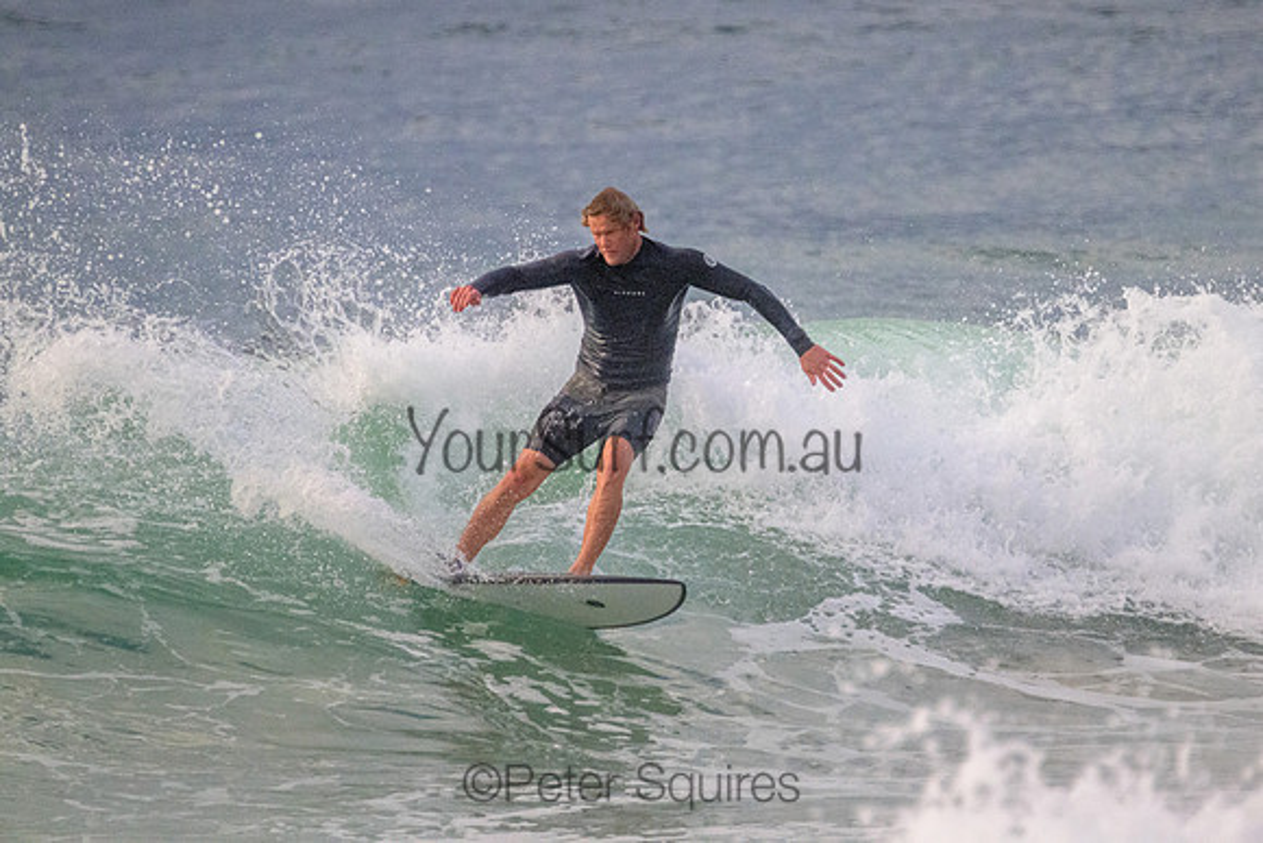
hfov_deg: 2.2
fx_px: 32250
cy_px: 359
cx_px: 725
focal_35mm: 919
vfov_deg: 1.5
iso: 5000
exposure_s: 1/2000
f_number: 11
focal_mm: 800
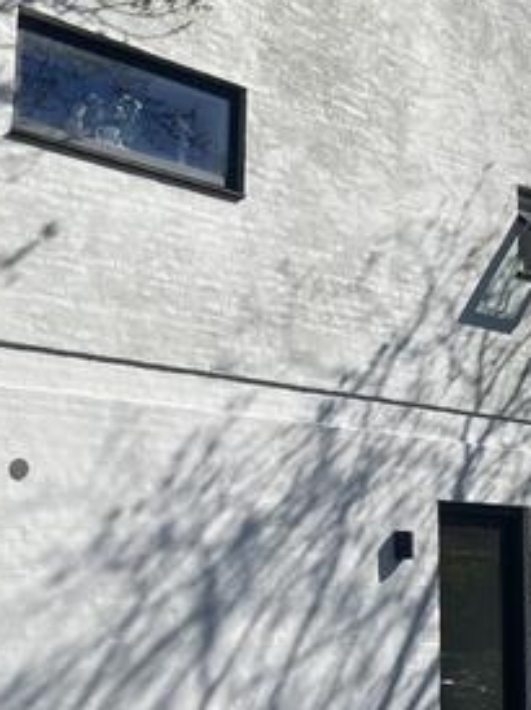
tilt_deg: +9.3
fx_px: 1168
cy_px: 347
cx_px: 256
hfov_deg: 25.6
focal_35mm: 57
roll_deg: -2.4
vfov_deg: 33.8
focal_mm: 4.25
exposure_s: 1/5236
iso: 32
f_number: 1.8
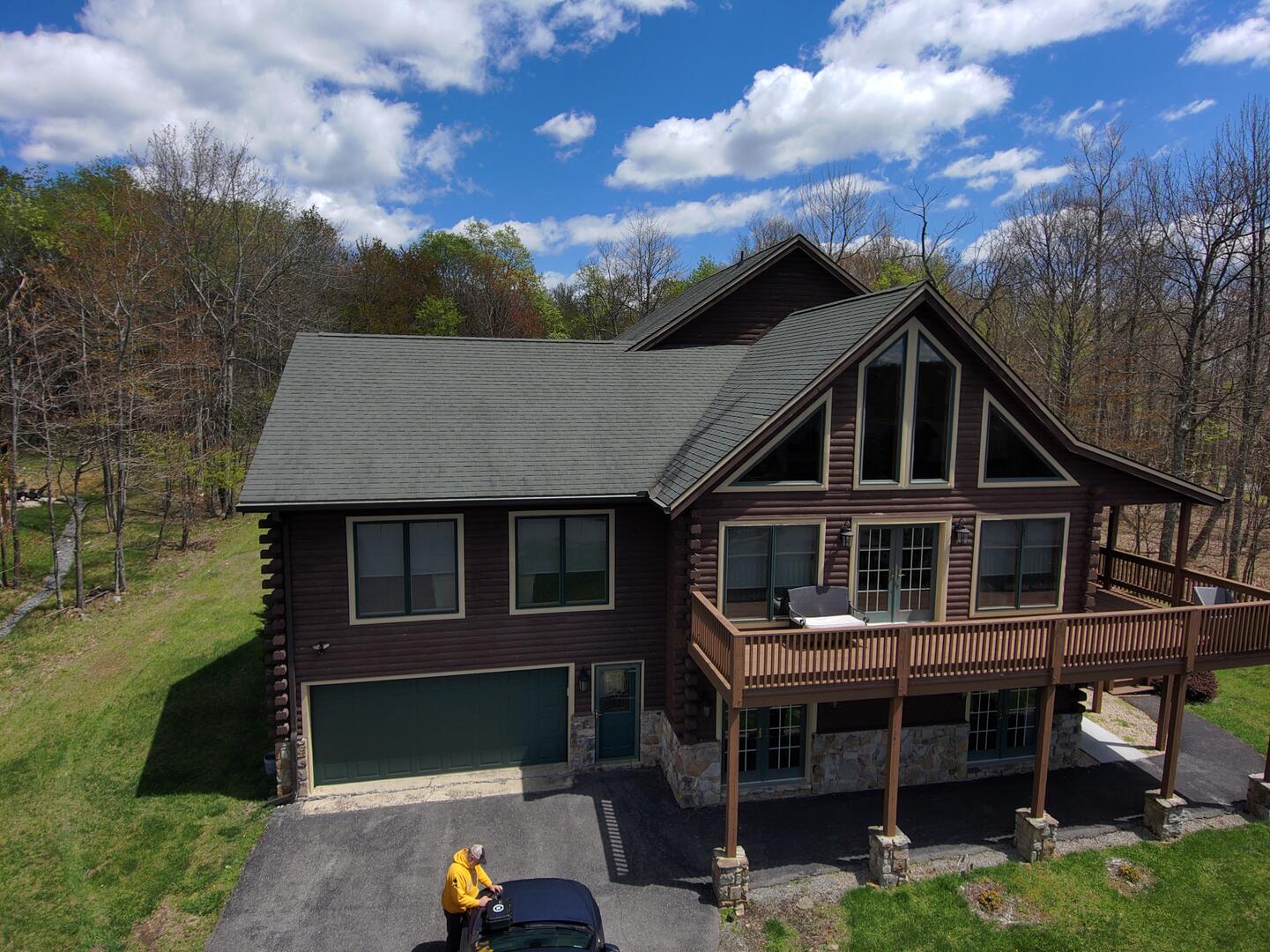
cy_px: 476
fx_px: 770
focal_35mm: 21
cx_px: 635
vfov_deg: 63.4
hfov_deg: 79.0
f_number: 2.8
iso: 101
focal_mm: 3.7
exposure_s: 1/1589
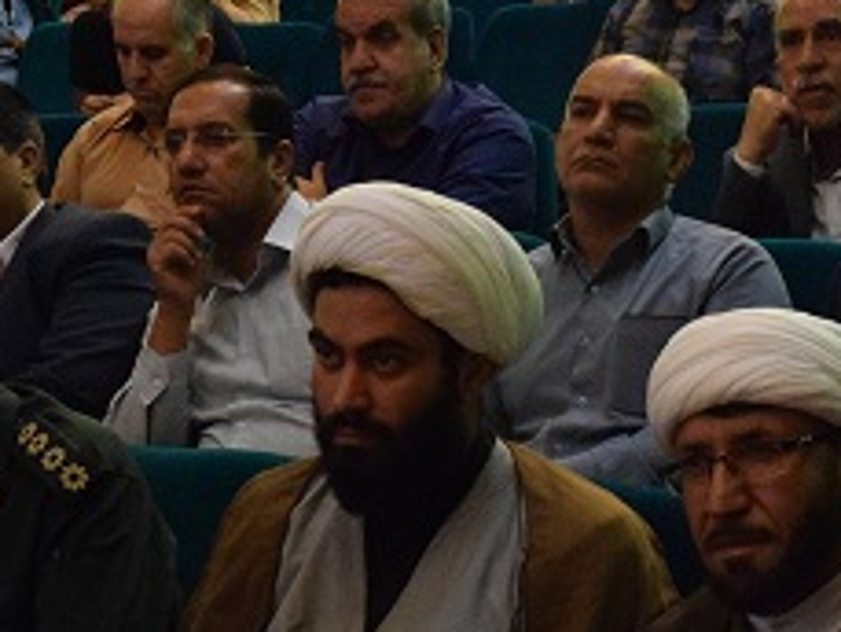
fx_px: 2528
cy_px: 555
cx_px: 566
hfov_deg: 18.8
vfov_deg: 14.1
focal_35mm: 104
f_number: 5.6
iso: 3200
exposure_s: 1/60
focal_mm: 22
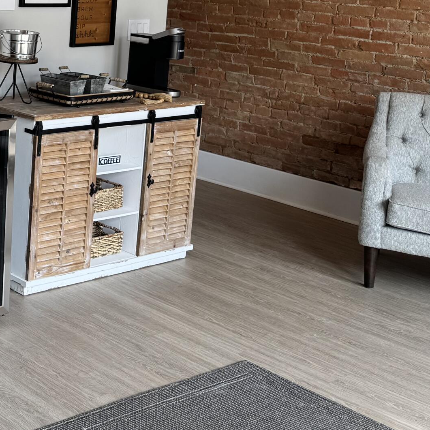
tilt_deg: -5.9
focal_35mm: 60
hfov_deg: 24.0
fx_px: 843
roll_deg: -2.3
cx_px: -169
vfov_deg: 27.4
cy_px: 28
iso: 50
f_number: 1.78
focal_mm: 6.76
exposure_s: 1/138
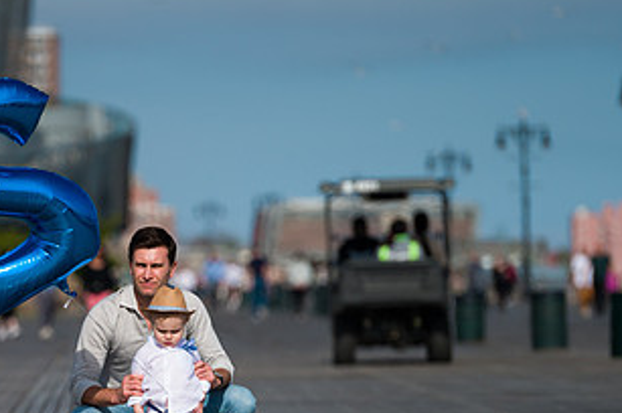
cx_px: 142
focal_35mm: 378
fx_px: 6524
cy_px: 328
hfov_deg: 5.5
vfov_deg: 3.6
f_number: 4
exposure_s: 1/6400
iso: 200
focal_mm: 200
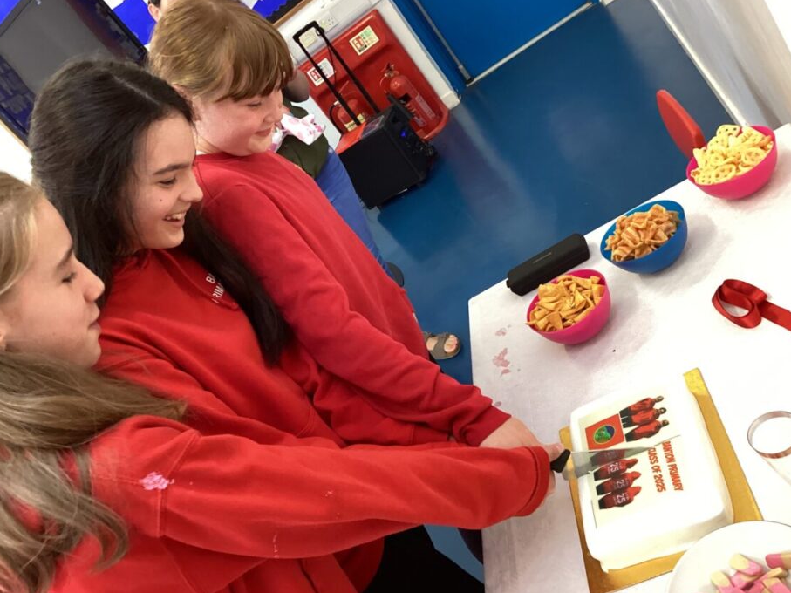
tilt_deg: -23.9
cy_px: 276
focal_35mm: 35
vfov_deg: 40.7
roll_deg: +41.7
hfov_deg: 52.6
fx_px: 800
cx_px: 363
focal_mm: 3.3
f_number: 2.4
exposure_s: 1/50
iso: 160
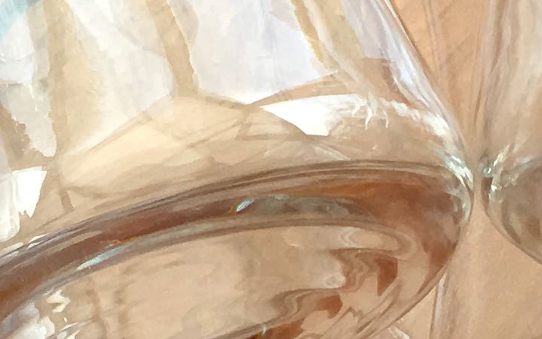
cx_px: 253
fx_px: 2556
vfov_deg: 7.6
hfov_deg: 12.1
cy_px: 348
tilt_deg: -72.2
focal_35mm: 173
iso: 25
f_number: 2.2
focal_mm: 4.15
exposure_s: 1/340
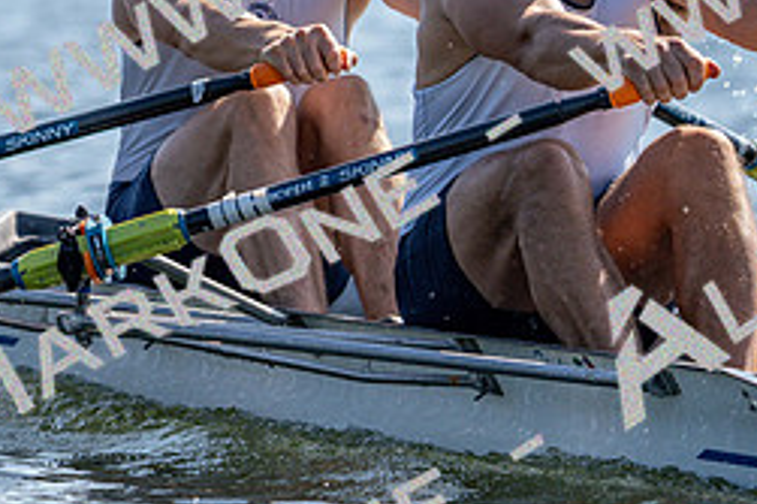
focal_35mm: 620
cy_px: 143
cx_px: 350
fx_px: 13028
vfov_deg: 2.2
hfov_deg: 3.3
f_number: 5.6
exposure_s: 1/1600
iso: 250
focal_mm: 268
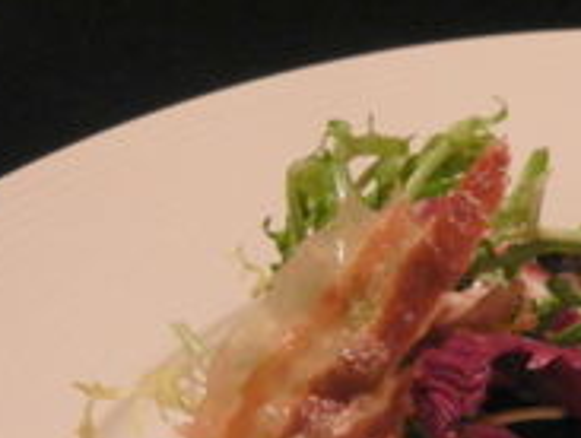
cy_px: 351
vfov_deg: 19.0
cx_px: 444
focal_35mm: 77
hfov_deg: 25.0
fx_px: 1295
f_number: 3.5
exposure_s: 1/15.5
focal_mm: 5.4
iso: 400
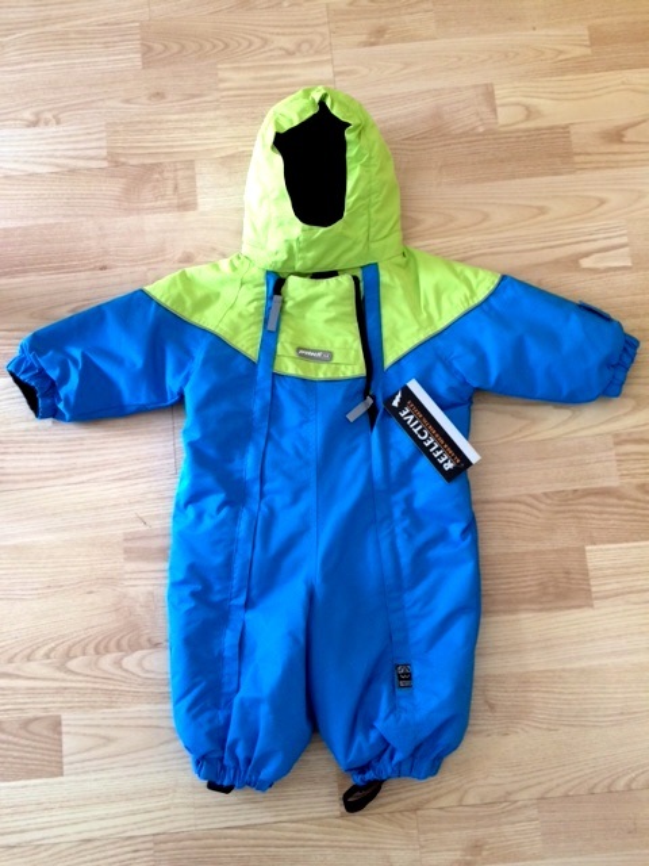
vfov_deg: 61.7
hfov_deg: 48.2
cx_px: 324
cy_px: 433
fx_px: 725
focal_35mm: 29
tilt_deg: -81.5
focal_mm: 4.15
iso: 160
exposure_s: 1/33
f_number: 2.2
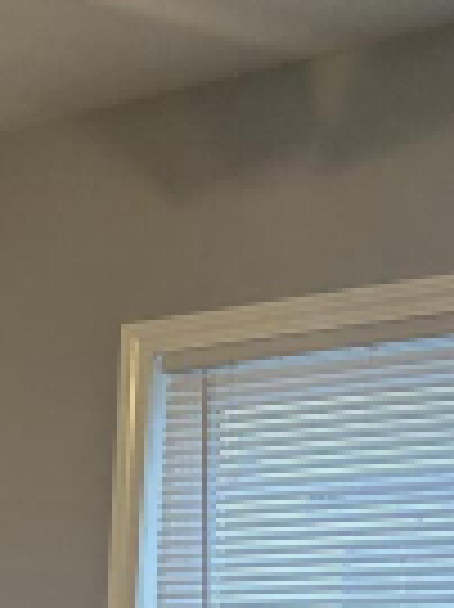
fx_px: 2084
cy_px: 921
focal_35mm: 119
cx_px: -364
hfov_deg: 11.5
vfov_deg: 15.3
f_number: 1.78
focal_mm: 6.86
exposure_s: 1/120
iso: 160
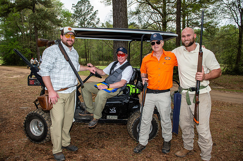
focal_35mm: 24
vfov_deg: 53.1
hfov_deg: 73.8
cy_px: 80
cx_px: 122
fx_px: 162
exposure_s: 1/250
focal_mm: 24
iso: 125
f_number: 5
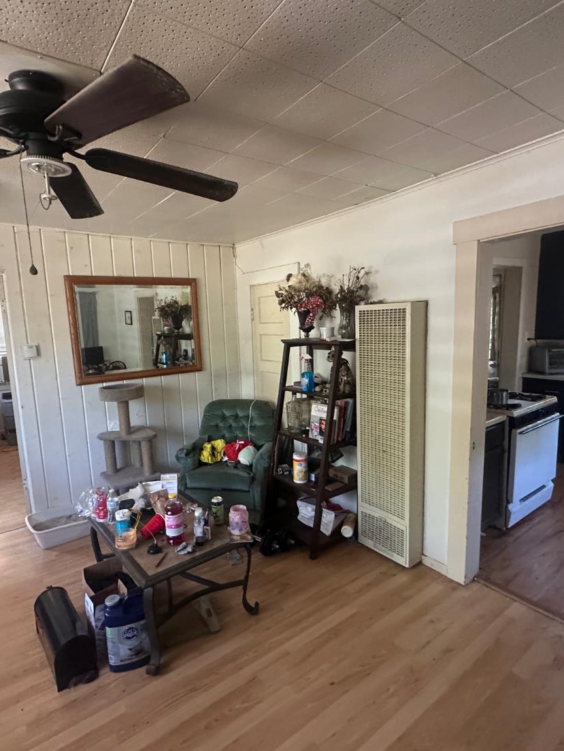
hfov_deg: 68.7
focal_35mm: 19
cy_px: 380
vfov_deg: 84.7
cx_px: 272
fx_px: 413
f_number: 2.2
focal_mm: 2.22
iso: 640
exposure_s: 1/60
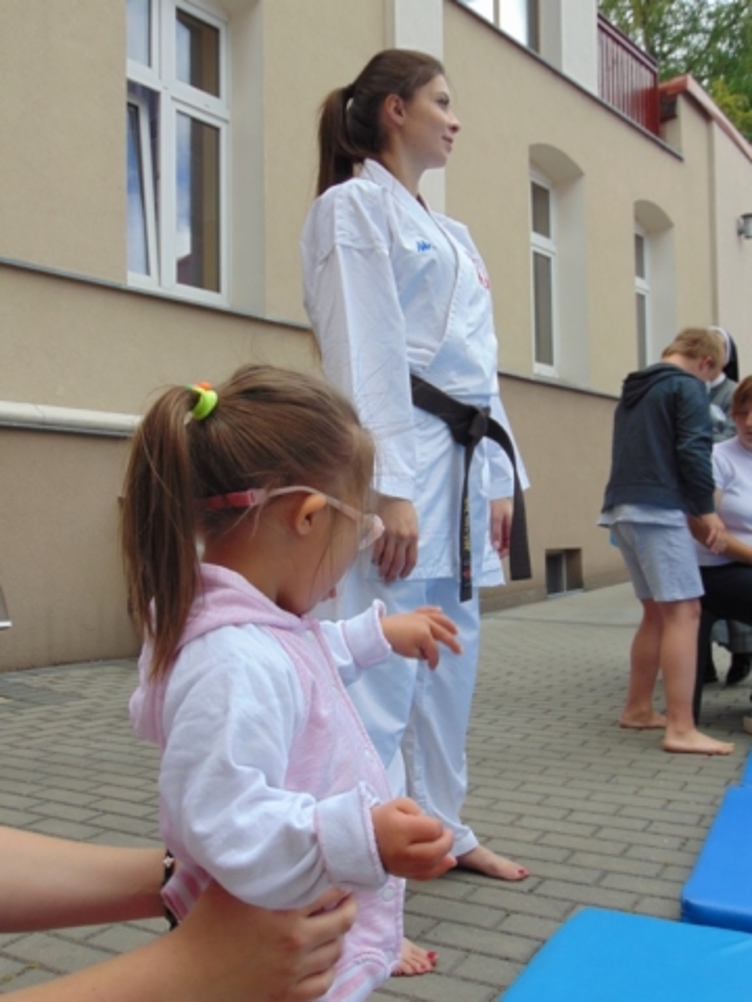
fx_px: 1014
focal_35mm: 35
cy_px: 501
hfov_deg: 40.7
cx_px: 376
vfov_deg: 52.6
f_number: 3.2
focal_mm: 6.3
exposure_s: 1/320
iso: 80
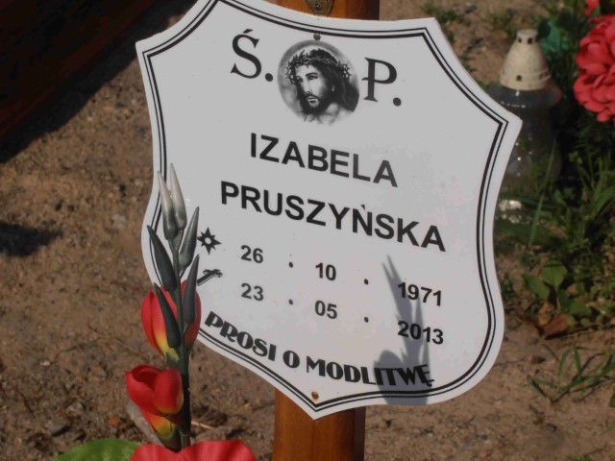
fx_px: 1972
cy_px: 230
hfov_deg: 17.7
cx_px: 308
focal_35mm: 111
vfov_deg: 13.3
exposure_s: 1/320
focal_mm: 19.64
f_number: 14
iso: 80
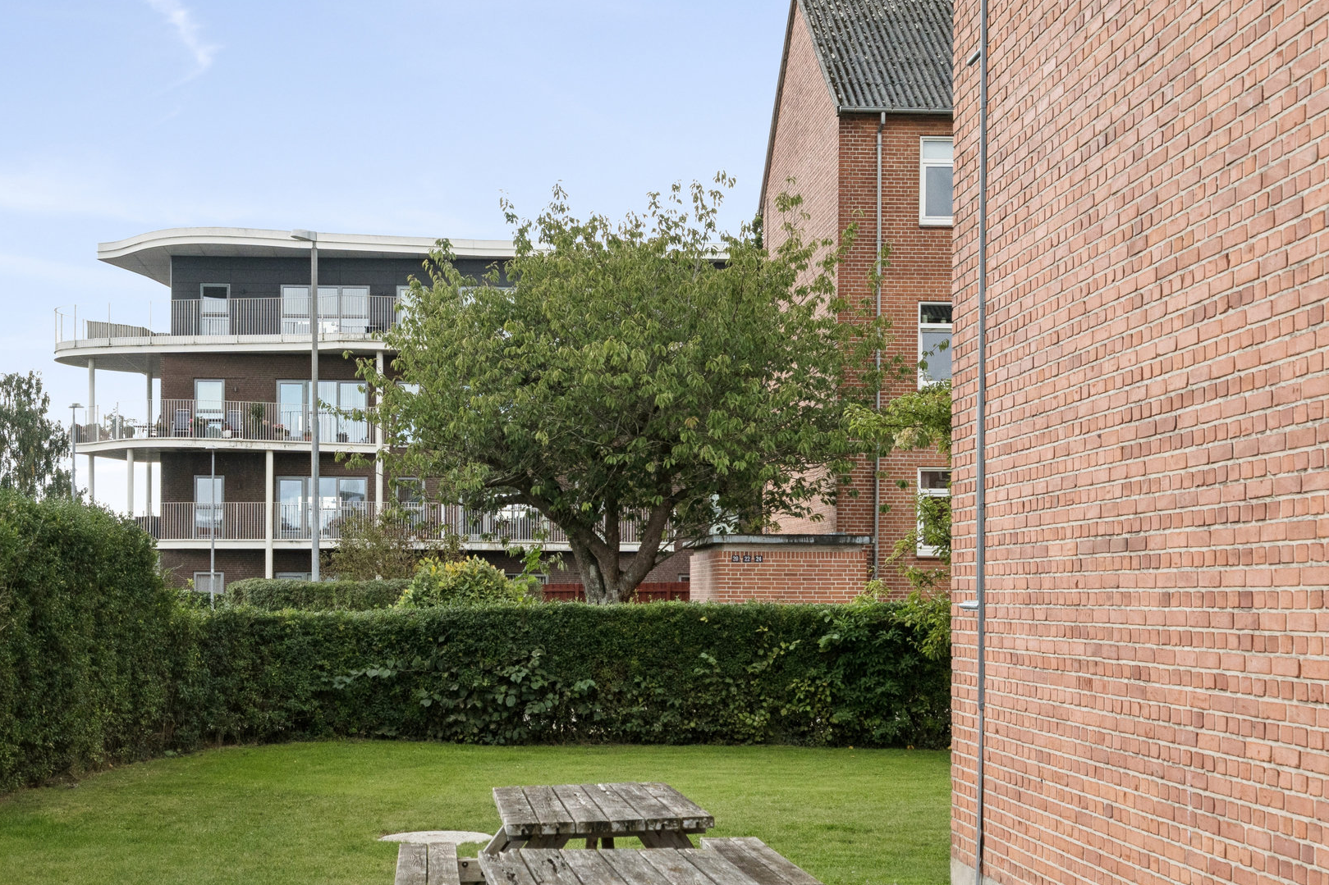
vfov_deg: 21.4
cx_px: 564
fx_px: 2325
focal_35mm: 63
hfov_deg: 31.8
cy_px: 619
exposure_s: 1/800
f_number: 7.1
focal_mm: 34
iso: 1000
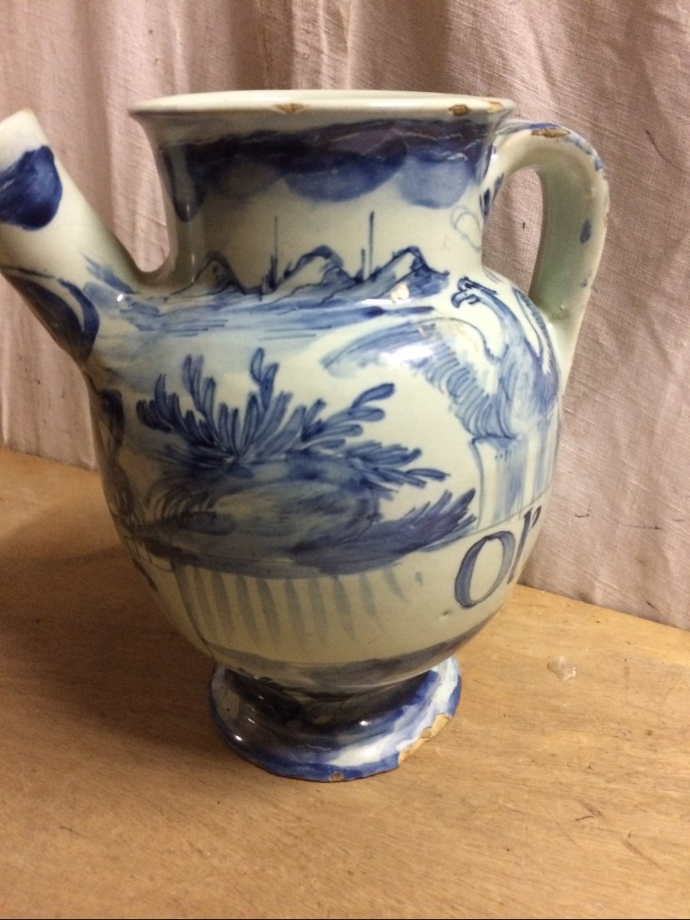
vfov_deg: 61.7
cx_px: 345
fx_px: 771
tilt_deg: -26.7
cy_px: 460
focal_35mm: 29
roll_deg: +0.4
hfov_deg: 48.2
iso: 400
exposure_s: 1/17
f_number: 2.2
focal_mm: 4.15
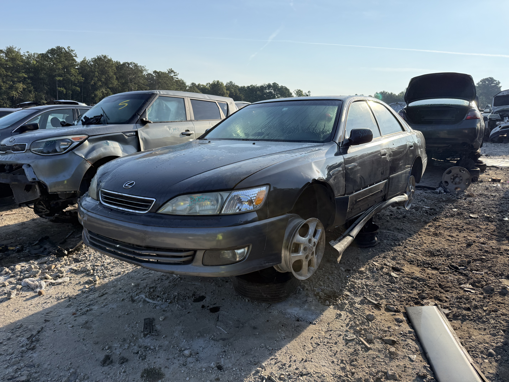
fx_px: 353
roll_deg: +2.0
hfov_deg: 71.6
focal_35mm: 24
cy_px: 191
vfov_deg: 56.8
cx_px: 254
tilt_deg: -9.0
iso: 100
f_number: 1.78
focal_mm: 6.76
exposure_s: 1/3279
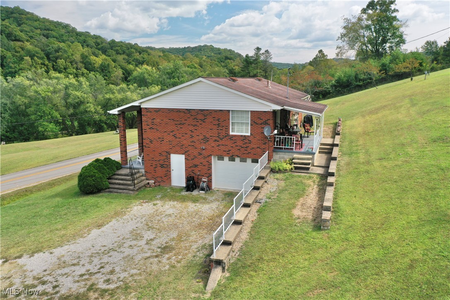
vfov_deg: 46.4
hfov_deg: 65.5
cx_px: 225
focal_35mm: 28
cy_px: 150
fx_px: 350
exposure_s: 1/240
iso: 100
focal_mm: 10.26
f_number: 4
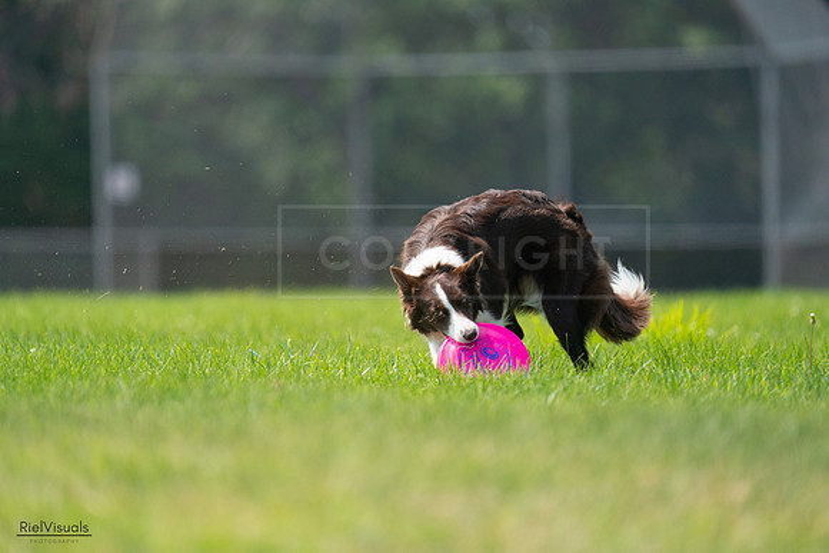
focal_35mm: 524
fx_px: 12069
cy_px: 276
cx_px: 414
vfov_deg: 2.6
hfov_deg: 3.9
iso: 1600
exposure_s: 1/4000
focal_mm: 524
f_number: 6.3
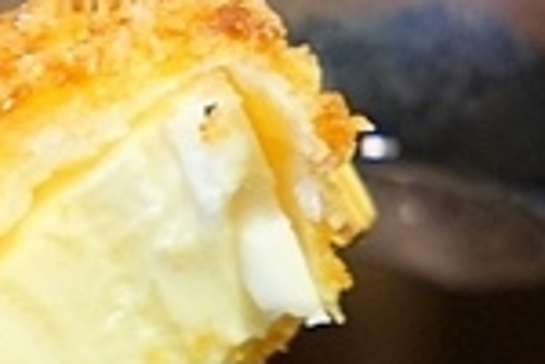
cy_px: 359
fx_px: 2831
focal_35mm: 187
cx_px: 730
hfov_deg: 10.7
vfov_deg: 7.3
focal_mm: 35
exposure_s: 1/20
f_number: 5.6
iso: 1250
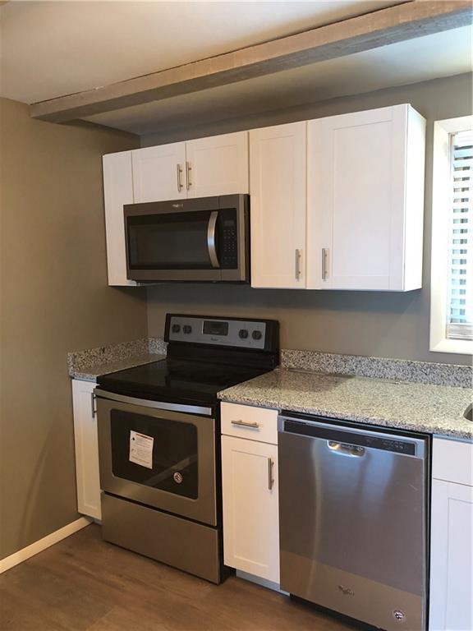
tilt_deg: -5.6
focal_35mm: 29
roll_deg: +1.1
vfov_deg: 61.7
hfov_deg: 48.2
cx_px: 236
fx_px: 528
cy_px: 316
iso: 64
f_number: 1.8
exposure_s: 1/15
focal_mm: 3.99
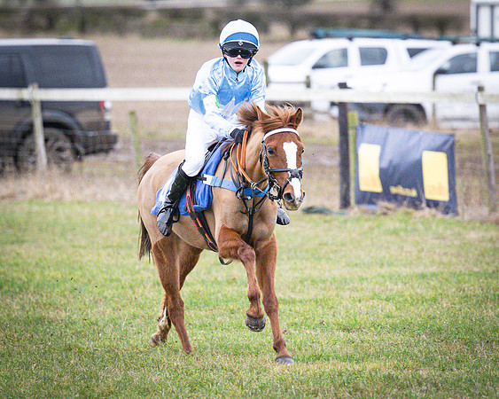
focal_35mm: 397
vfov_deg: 3.9
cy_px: 226
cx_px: 286
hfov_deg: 4.9
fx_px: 5862
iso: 1600
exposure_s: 1/1000
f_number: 2.8
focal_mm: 150
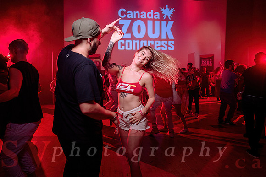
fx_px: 188
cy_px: 86
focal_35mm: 25
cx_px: 130
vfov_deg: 50.6
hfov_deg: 70.6
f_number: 2.8
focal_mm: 24
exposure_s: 1/60
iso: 800
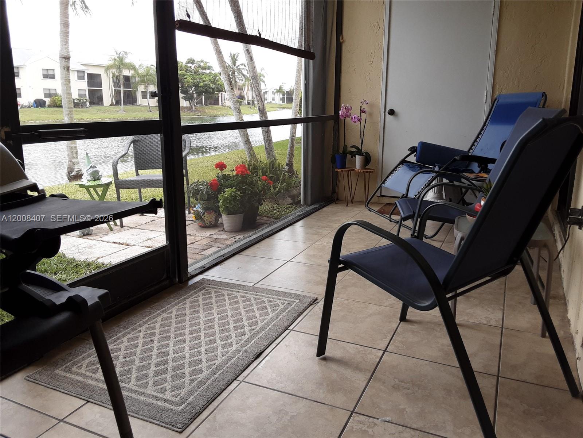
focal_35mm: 28
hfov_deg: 63.4
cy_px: 219
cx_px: 292
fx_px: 472
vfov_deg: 49.7
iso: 40
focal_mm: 2.9
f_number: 1.9
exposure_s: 1/177
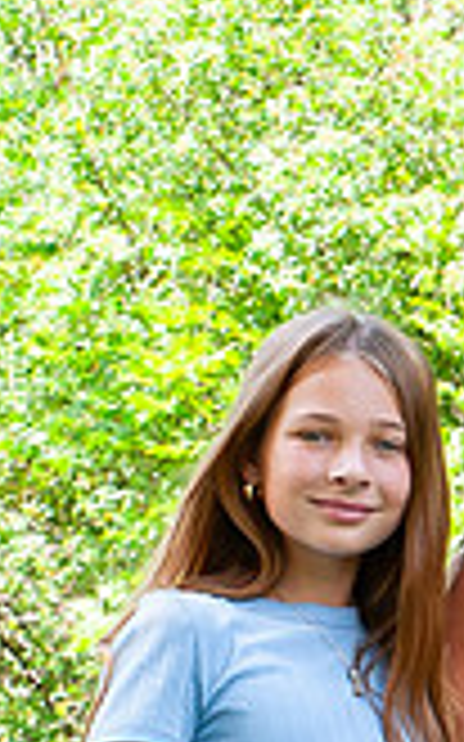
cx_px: 1170
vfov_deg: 7.5
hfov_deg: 4.6
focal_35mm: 279
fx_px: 5650
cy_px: 562
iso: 640
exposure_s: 1/125
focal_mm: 46
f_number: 13
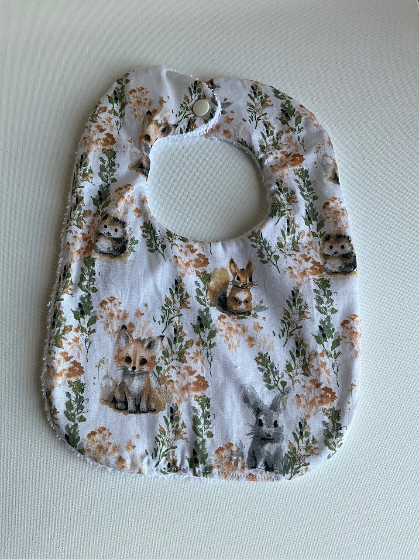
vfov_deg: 61.7
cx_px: 210
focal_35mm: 29
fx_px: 468
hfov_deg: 48.2
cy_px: 280
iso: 16
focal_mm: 3
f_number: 1.8
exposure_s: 1/103
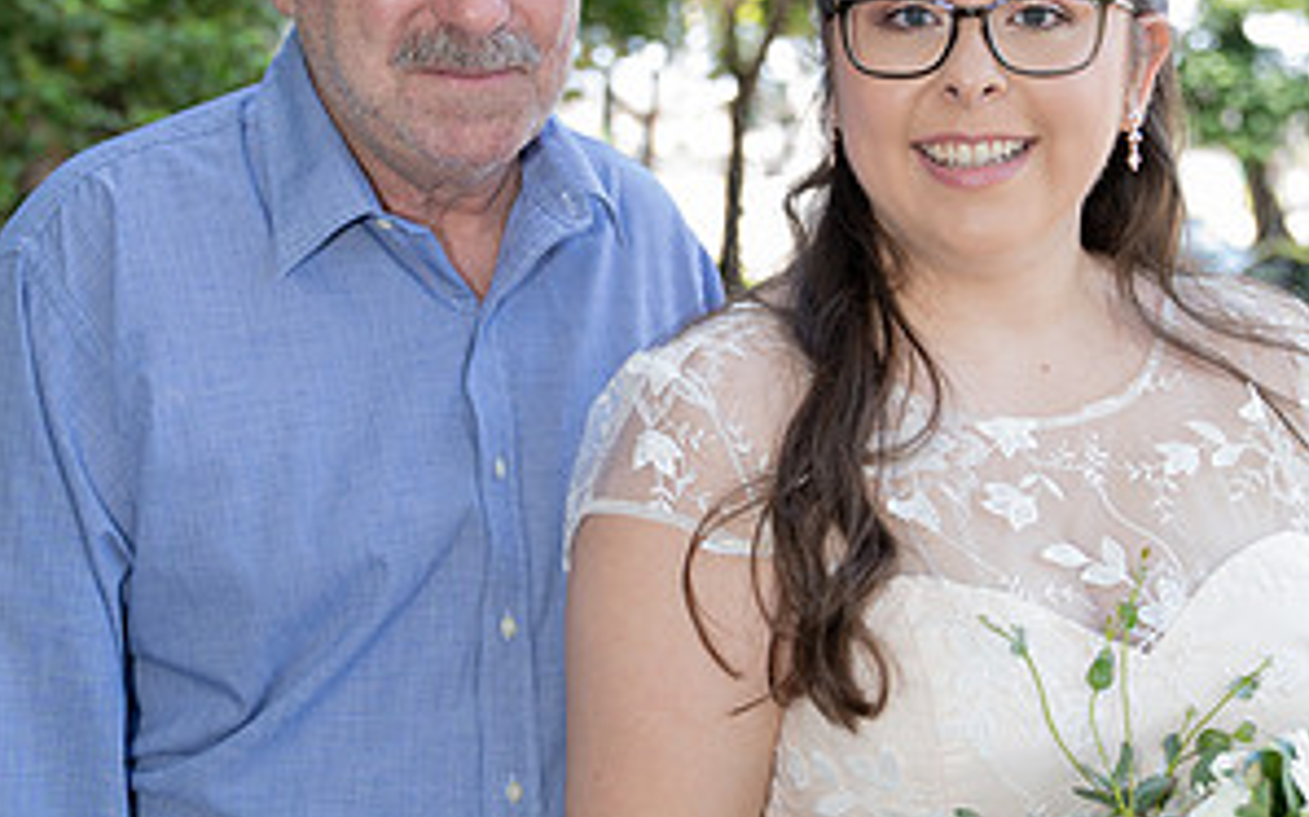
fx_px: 2033
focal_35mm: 57
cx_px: 654
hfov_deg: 35.7
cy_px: 294
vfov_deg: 22.7
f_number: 3.2
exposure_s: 1/250
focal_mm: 37
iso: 640
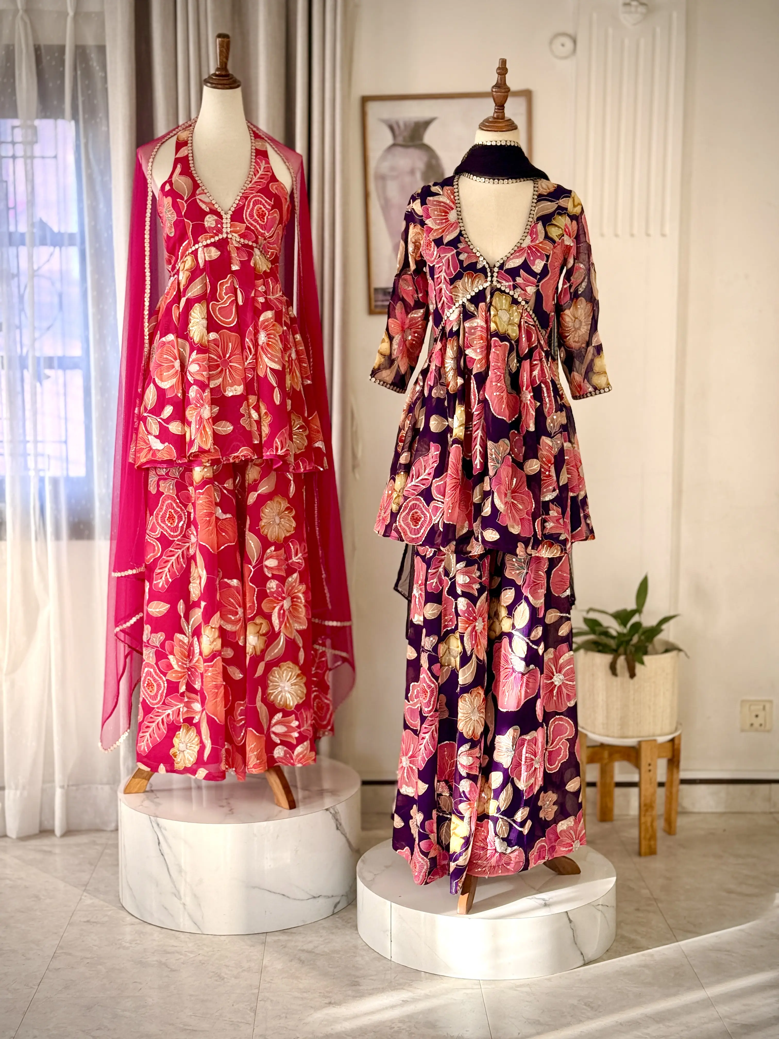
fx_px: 1440
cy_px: 520
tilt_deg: -8.1
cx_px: 390
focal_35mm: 48
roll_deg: +0.5
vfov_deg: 39.7
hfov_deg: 30.3
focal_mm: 6.76
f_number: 1.78
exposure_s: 1/60
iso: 200
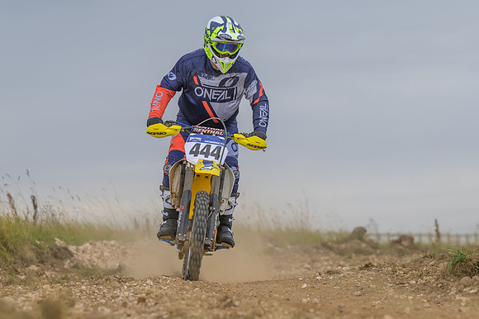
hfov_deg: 8.3
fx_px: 3284
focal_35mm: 247
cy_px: 160
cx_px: 240
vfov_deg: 5.6
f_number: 4
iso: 64
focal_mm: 145
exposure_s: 1/320
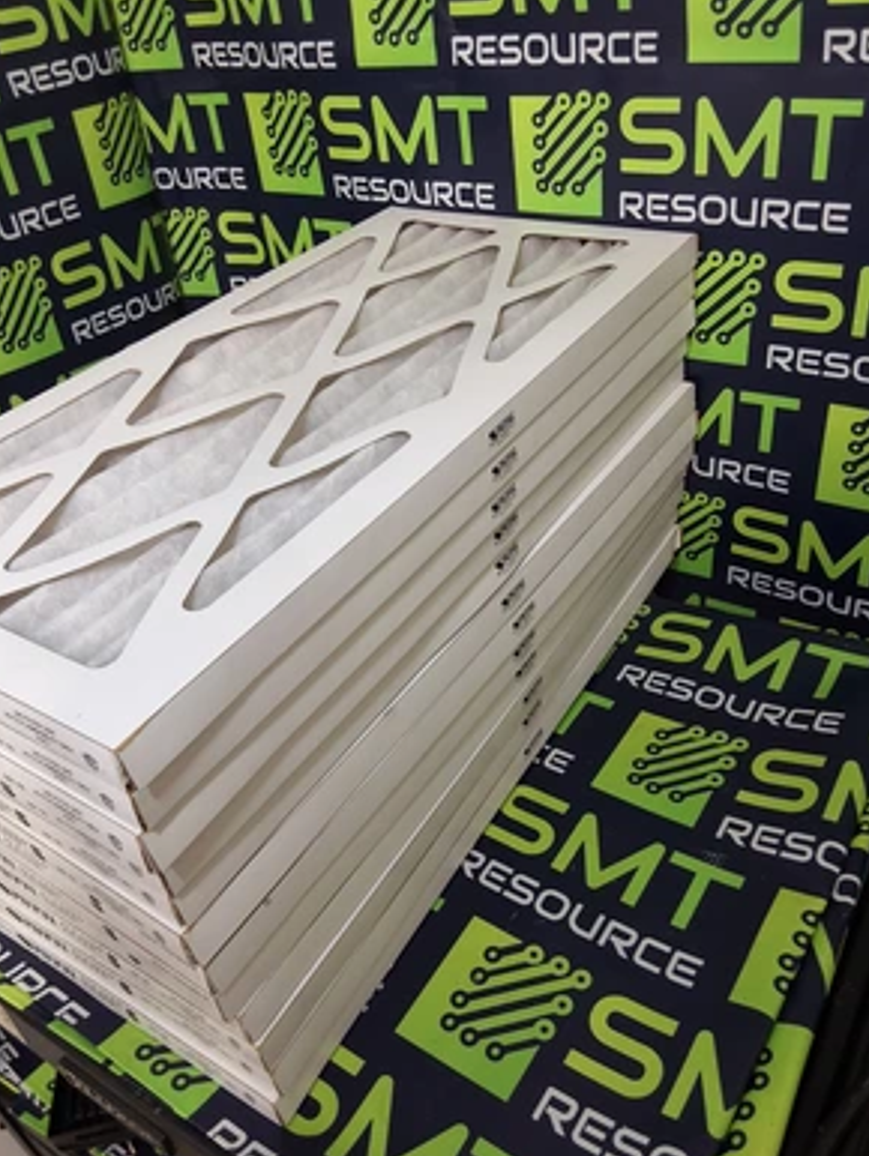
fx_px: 970
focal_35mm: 29
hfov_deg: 48.3
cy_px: 572
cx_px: 432
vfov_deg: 61.6
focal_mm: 2.91
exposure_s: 1/40
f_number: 1.9
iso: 100
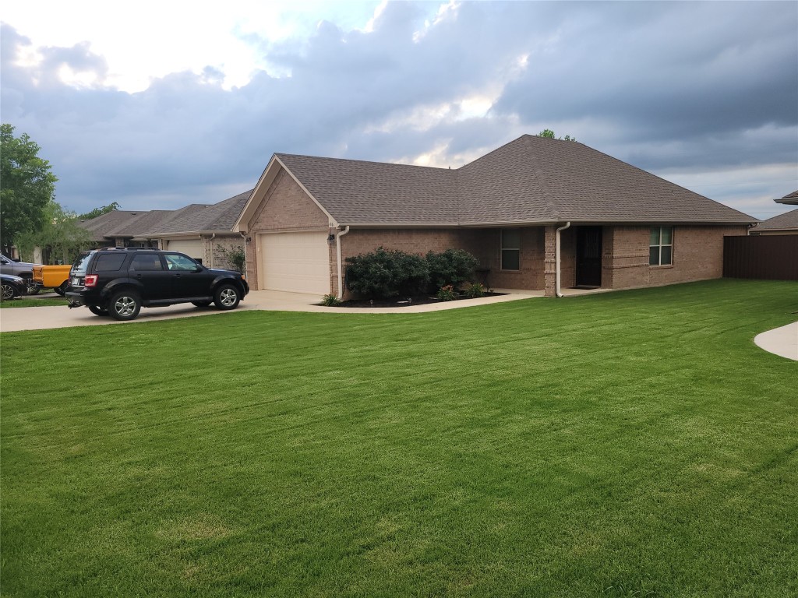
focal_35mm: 26
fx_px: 599
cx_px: 399
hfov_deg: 67.3
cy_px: 299
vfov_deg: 53.1
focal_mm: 5.4
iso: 40
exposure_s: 1/736
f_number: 1.8
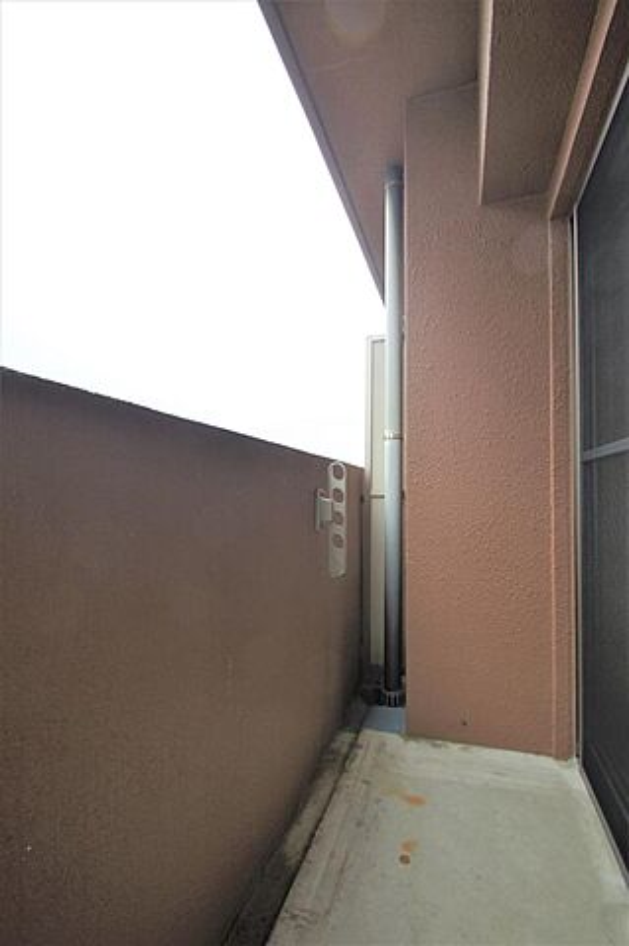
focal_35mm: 15
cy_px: 473
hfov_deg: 77.2
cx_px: 314
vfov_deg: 100.4
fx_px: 394
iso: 100
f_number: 5.6
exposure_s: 1/80
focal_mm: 10
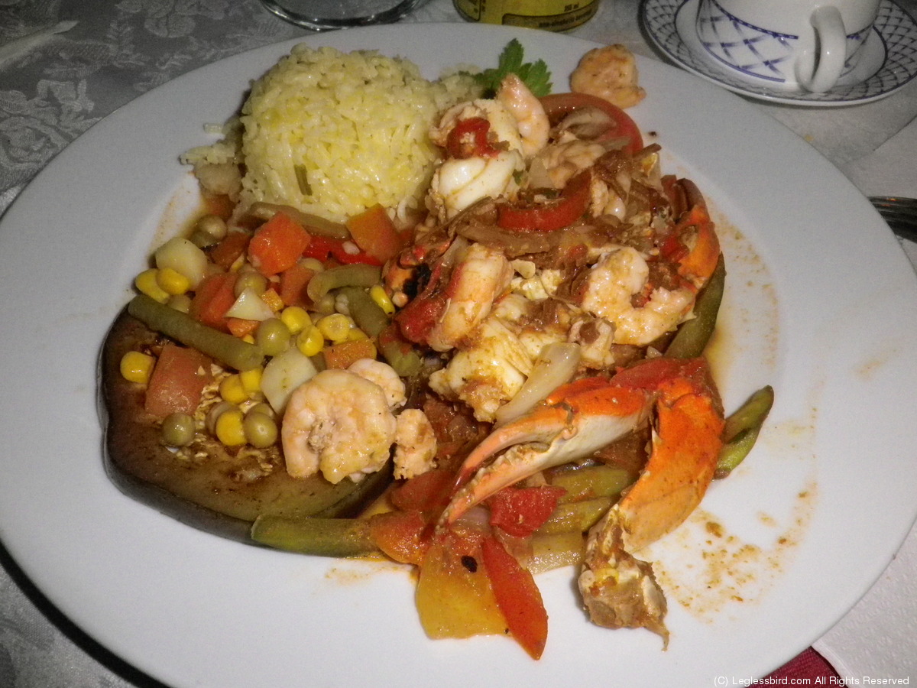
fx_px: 901
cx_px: 458
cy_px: 344
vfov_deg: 41.8
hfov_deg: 54.0
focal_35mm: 34
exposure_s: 1/50
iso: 800
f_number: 9.2
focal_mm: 6.1
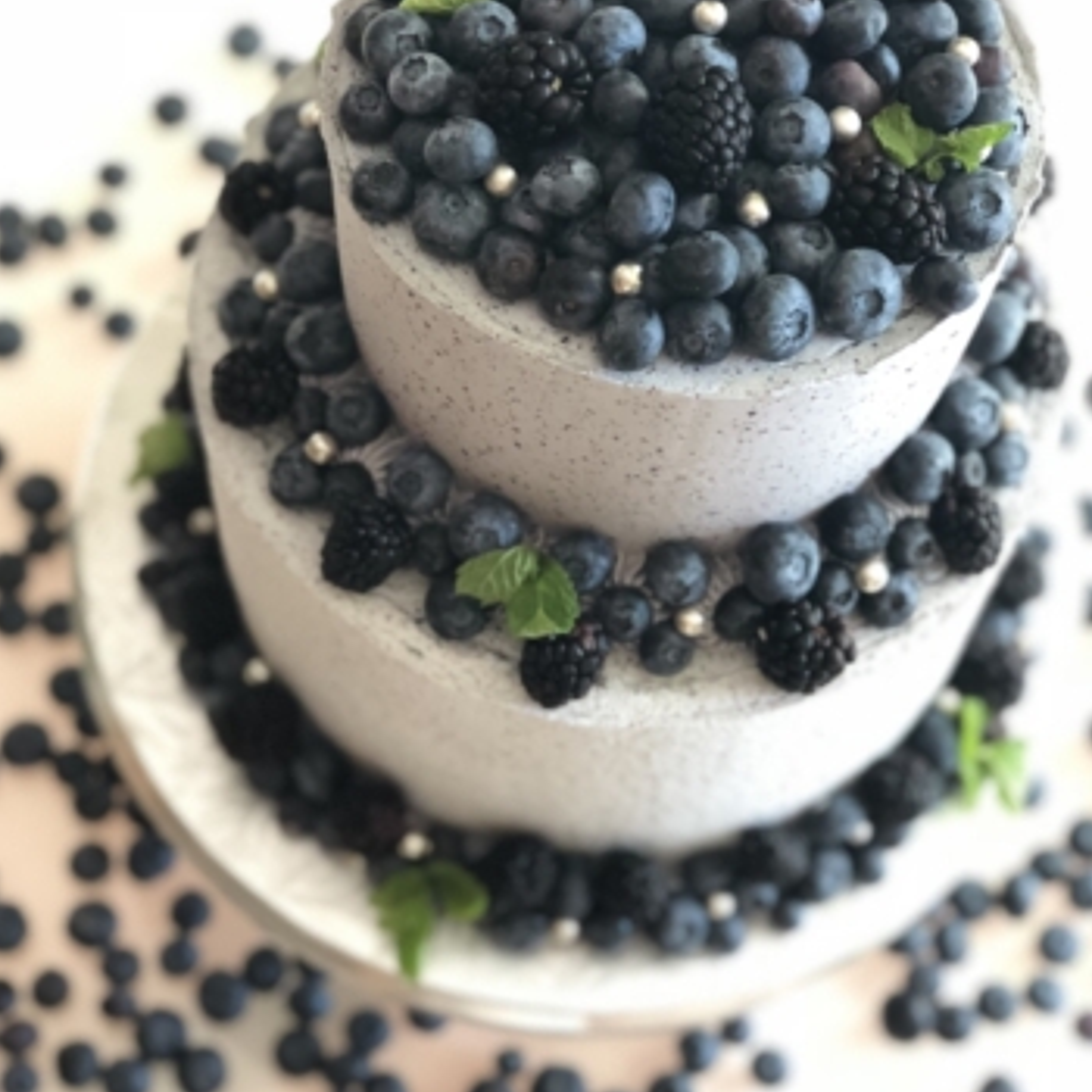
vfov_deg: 24.0
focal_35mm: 72
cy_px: 521
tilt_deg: -63.7
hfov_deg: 24.0
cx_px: 529
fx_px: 2570
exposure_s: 1/60
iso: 800
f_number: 2.8
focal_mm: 6.6
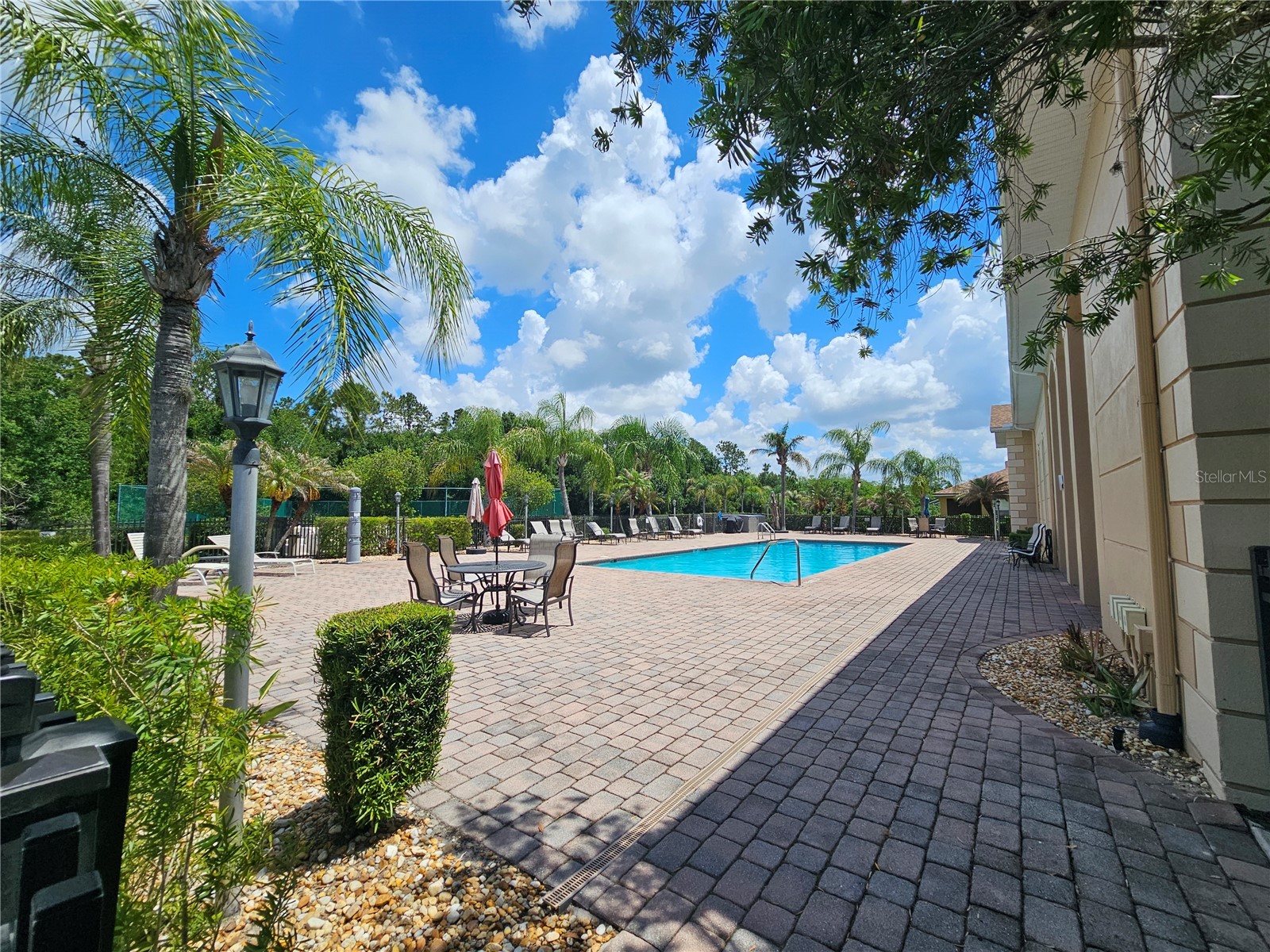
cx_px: 635
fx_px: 477
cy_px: 476
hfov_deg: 106.2
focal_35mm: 13
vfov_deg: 89.9
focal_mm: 2.2
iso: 50
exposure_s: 1/3264
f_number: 2.2
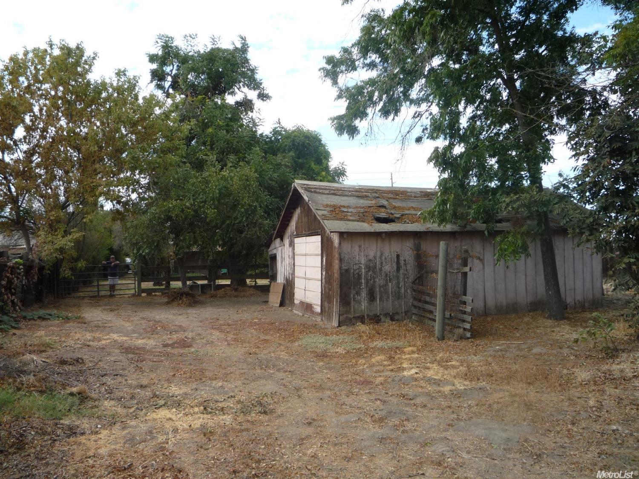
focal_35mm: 30
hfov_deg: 60.0
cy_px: 240
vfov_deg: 46.8
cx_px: 320
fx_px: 554
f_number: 4
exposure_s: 1/250
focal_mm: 5.2
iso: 100
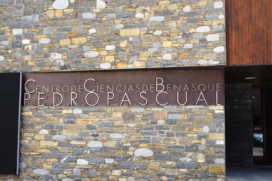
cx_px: 136
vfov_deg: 25.8
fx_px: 397
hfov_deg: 37.9
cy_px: 90
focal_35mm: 52
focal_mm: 35
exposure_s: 1/250
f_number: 8
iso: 220
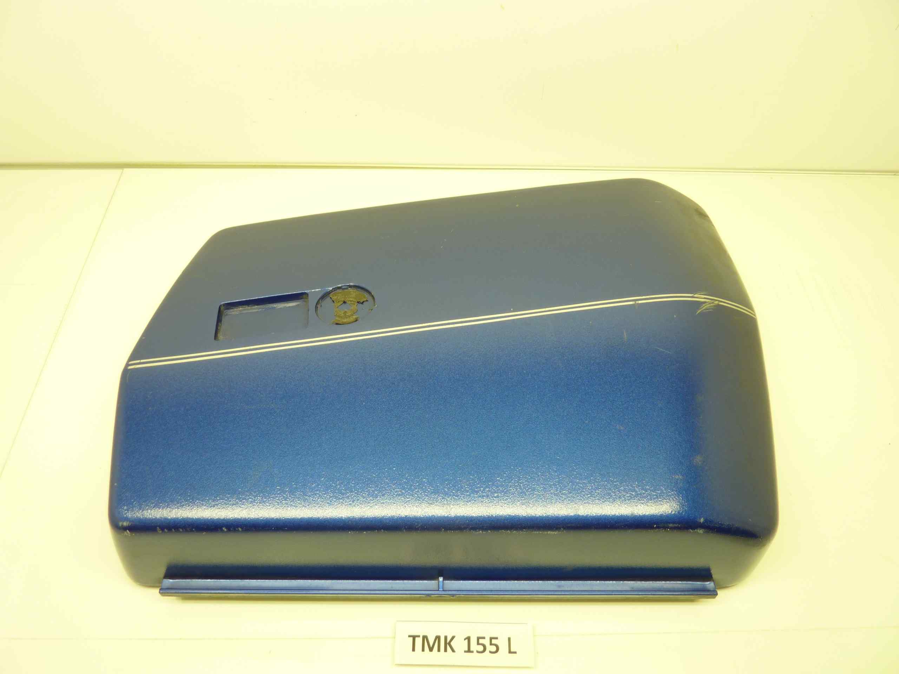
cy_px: 337
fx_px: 649
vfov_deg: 54.9
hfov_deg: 69.4
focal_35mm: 25
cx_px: 450
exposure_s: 1/13
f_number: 3.3
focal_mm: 4.1
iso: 80
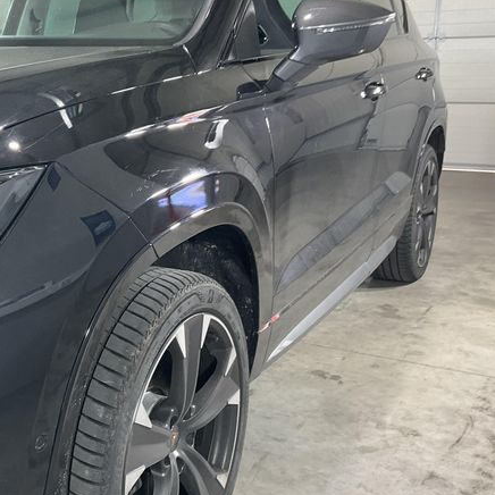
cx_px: 126
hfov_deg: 35.3
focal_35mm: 47
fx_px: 760
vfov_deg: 36.0
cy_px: 276
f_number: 1.8
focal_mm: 3
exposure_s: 1/50
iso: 40
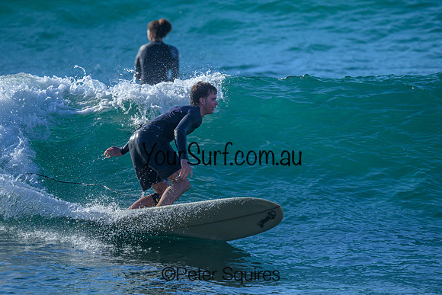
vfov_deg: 1.5
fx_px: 11221
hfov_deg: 2.3
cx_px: 202
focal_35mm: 914
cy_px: 127
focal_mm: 800
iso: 450
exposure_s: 1/2000
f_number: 6.3
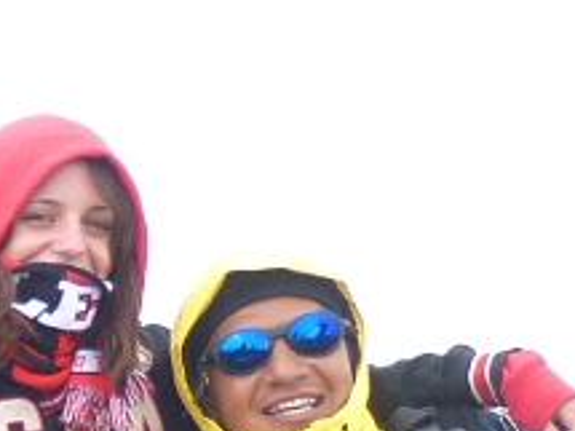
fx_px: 2938
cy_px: 891
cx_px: -818
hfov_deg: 9.8
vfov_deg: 8.0
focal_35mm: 177
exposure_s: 1/160
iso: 80
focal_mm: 5.5
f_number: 2.8
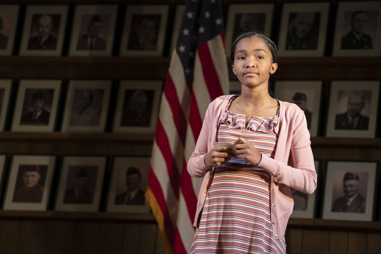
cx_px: 190
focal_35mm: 144
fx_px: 1524
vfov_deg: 9.5
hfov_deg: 14.3
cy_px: 127
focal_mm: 144
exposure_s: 1/200
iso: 800
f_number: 4
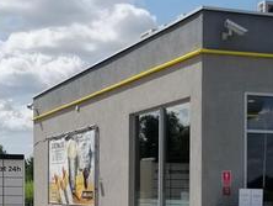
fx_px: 671
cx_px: 59
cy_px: 218
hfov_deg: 22.7
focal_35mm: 85
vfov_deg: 16.9
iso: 50
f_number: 1.8
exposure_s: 1/2232
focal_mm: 3.95
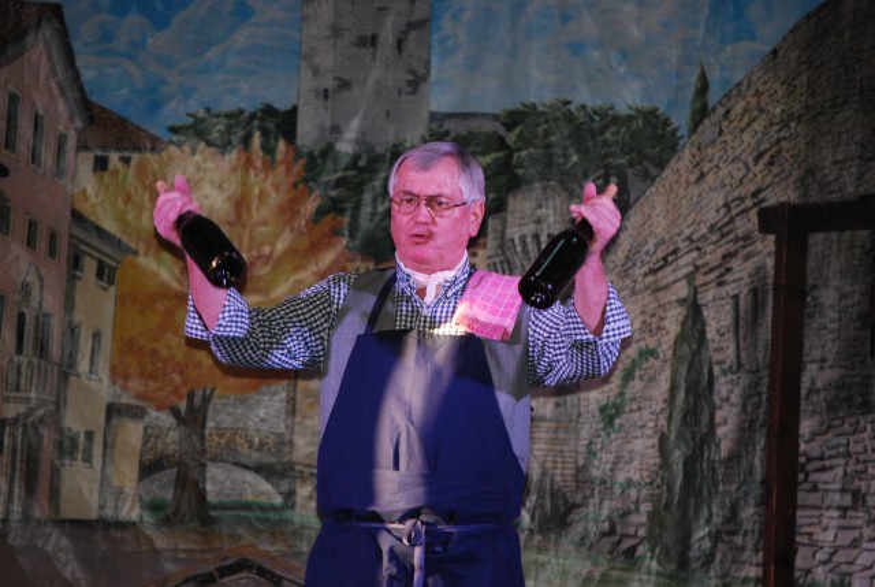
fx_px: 4565
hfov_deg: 10.9
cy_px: 294
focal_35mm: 188
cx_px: 438
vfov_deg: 7.4
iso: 800
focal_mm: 125
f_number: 5
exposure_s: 1/60
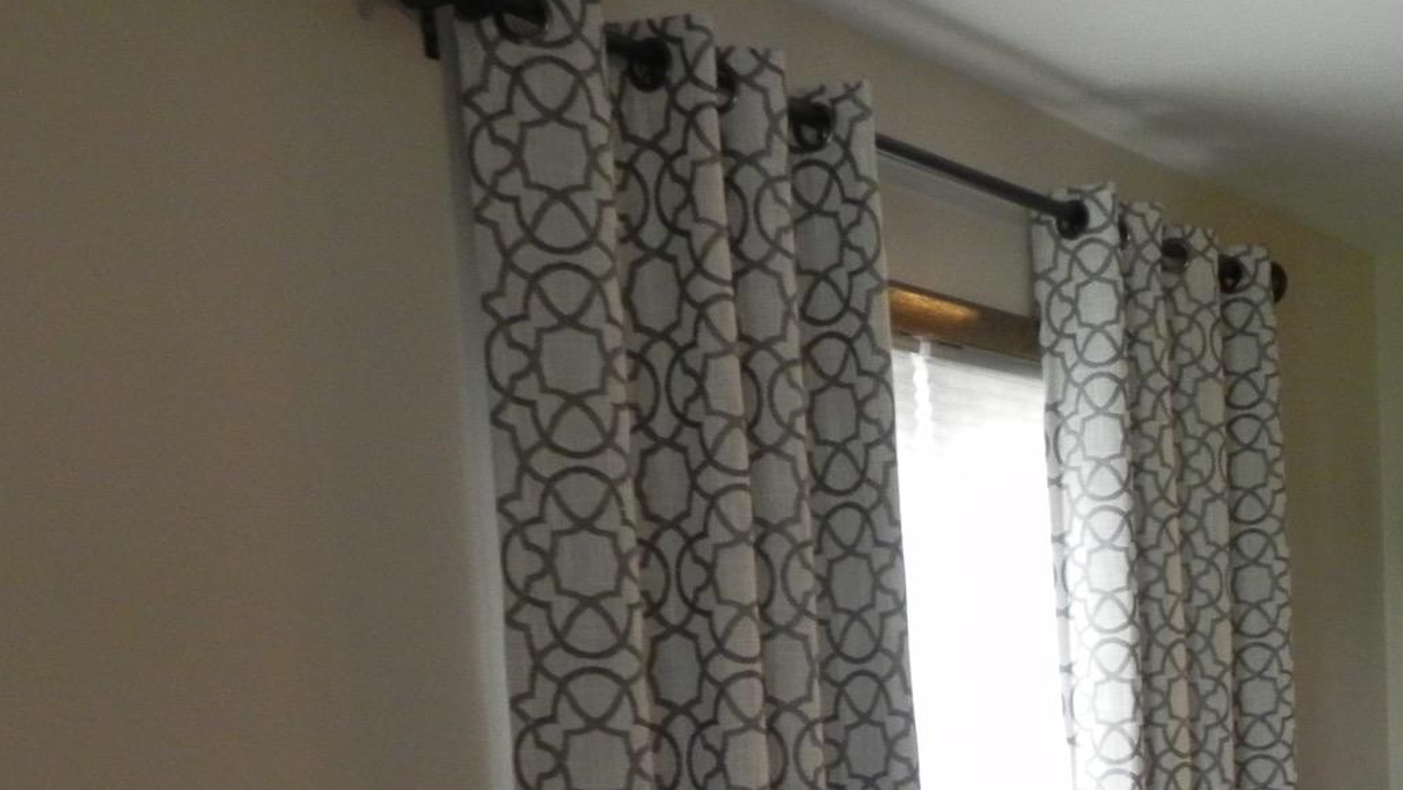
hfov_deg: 35.5
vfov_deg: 20.0
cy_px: 965
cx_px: 1194
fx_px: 2084
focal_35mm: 56
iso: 382
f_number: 2.8
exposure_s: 1/30
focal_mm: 4.6
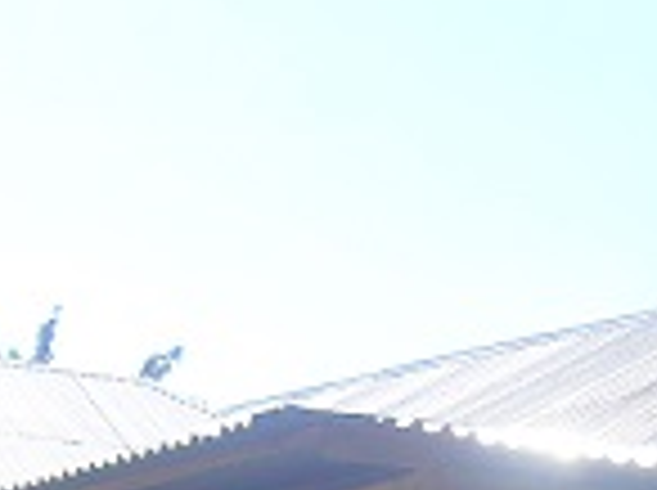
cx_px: 657
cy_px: 724
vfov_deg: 10.0
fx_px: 2729
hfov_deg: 13.5
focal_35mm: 144
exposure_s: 1/500
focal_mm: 6.3
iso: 80
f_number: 3
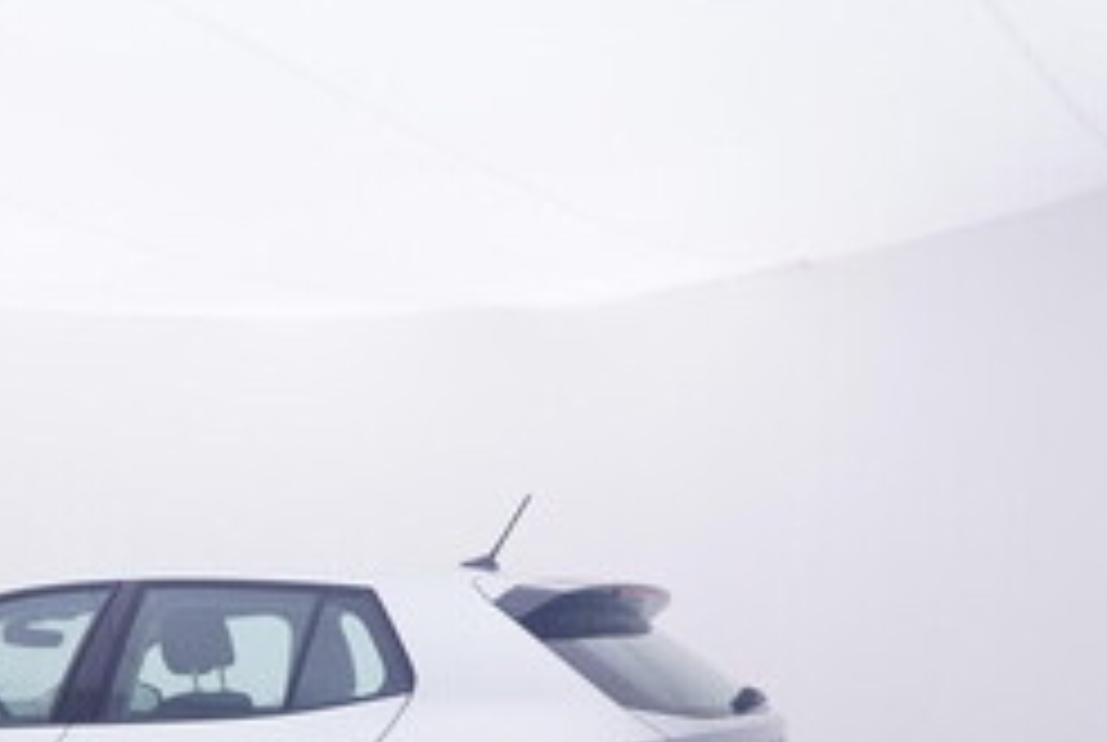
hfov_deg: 37.9
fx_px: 1544
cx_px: 214
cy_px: 740
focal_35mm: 50
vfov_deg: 25.7
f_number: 5
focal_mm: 15
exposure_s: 1/80
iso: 200
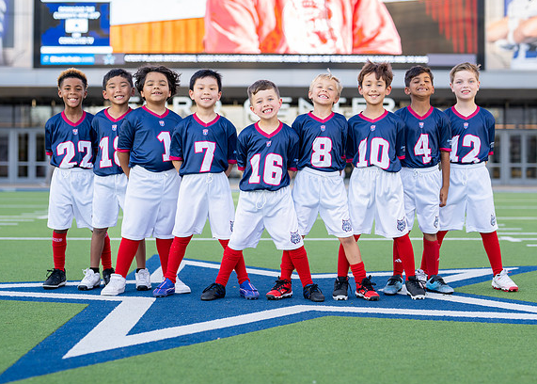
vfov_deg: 20.4
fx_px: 1068
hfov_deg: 28.2
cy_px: 167
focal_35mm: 70
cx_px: 278
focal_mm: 50
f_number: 1.8
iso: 100
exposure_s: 1/500
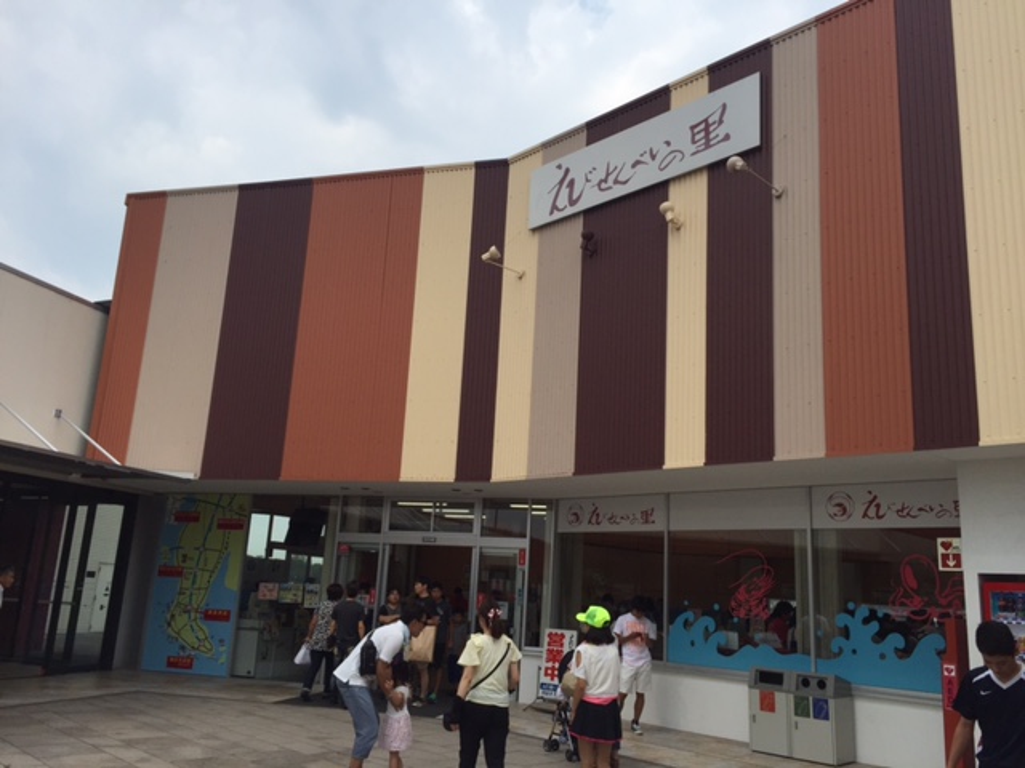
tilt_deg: +12.2
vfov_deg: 48.2
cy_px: 384
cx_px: 512
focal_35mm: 29
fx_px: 859
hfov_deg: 61.7
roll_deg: -4.0
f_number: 2.2
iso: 32
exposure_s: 1/1799
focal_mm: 4.15
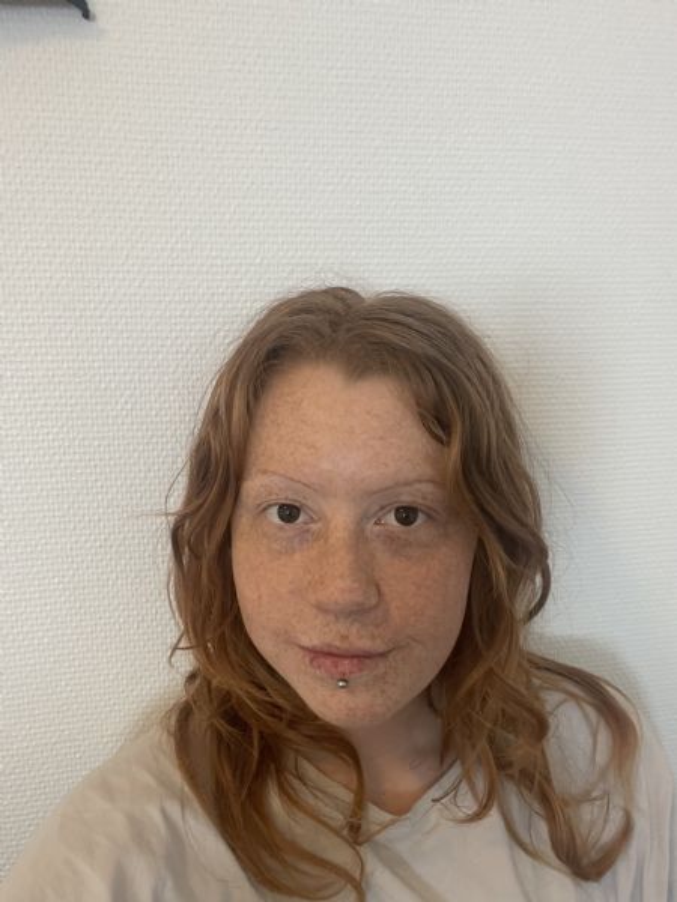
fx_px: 782
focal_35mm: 30
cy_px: 451
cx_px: 338
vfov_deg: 60.0
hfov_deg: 46.8
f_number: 2.2
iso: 320
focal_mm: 2.71
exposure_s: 1/25
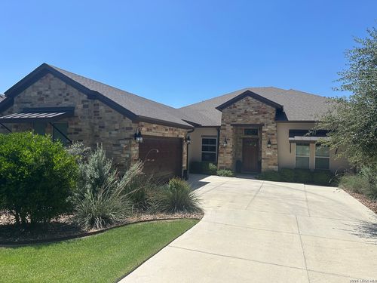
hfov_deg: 71.6
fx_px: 261
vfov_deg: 56.8
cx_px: 188
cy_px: 142
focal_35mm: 24
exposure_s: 1/7042
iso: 80
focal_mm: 6.86
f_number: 1.78
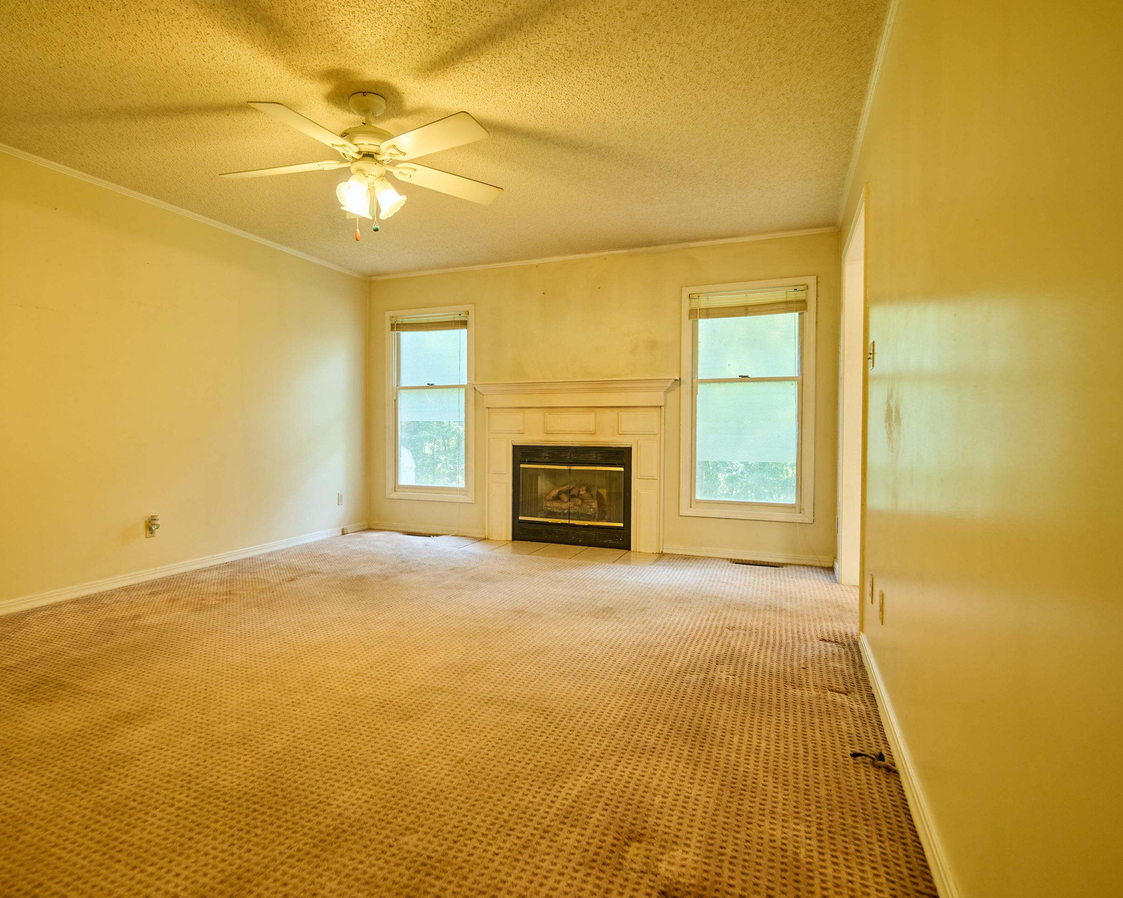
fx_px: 631
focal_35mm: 19
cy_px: 442
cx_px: 479
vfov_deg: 70.8
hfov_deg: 82.7
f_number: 3.2
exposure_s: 1/25
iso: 1000
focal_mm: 16
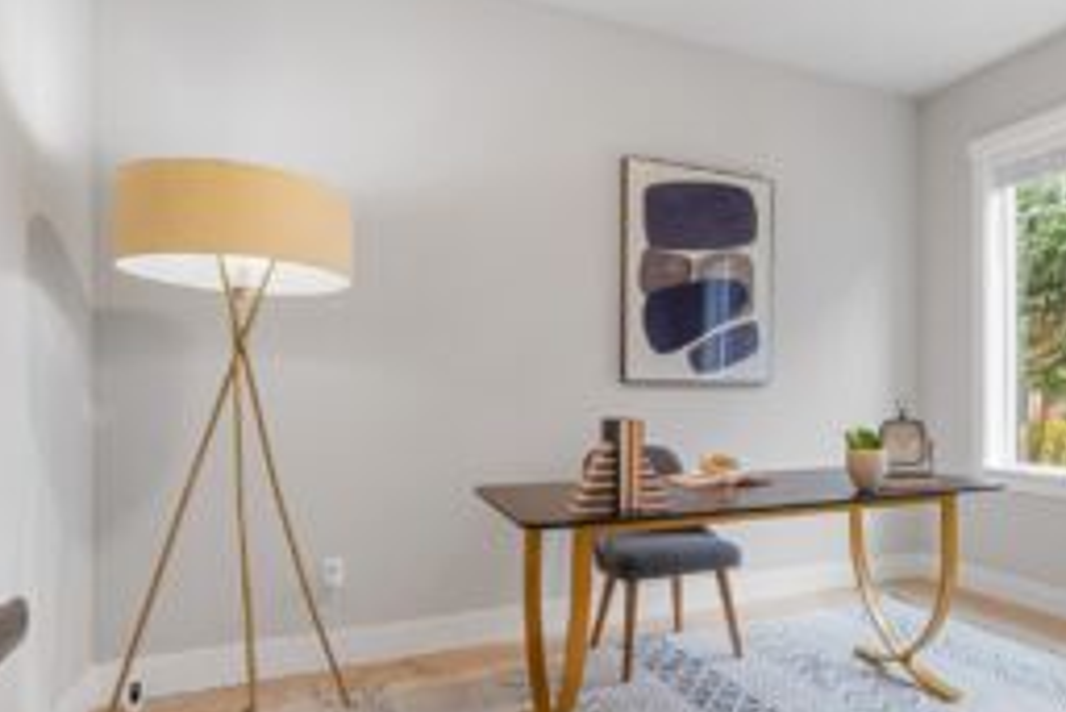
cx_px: 783
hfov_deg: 67.5
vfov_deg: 51.3
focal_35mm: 25
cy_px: 377
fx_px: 741
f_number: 11
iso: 100
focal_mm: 16
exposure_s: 1.3
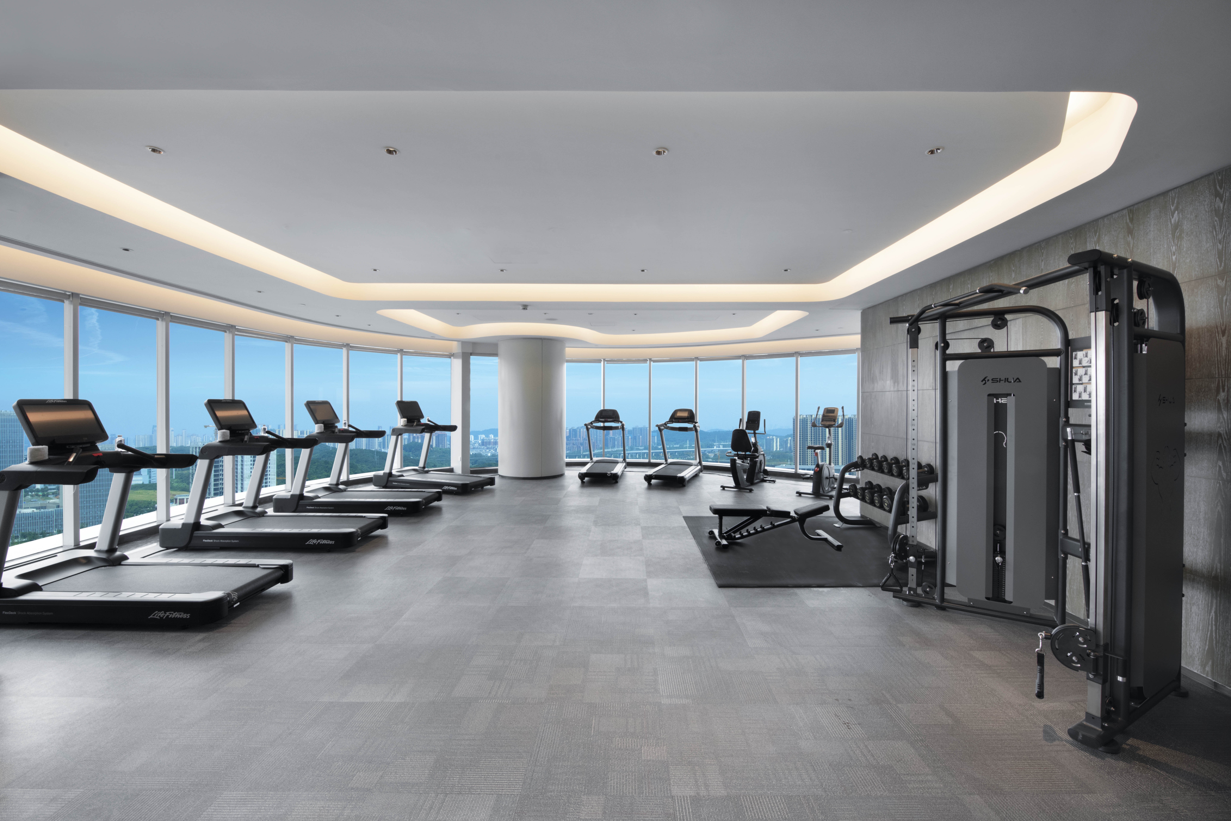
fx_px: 479
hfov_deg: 104.3
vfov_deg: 81.2
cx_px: 616
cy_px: 410
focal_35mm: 14
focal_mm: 14
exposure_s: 1/10
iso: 800
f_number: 16
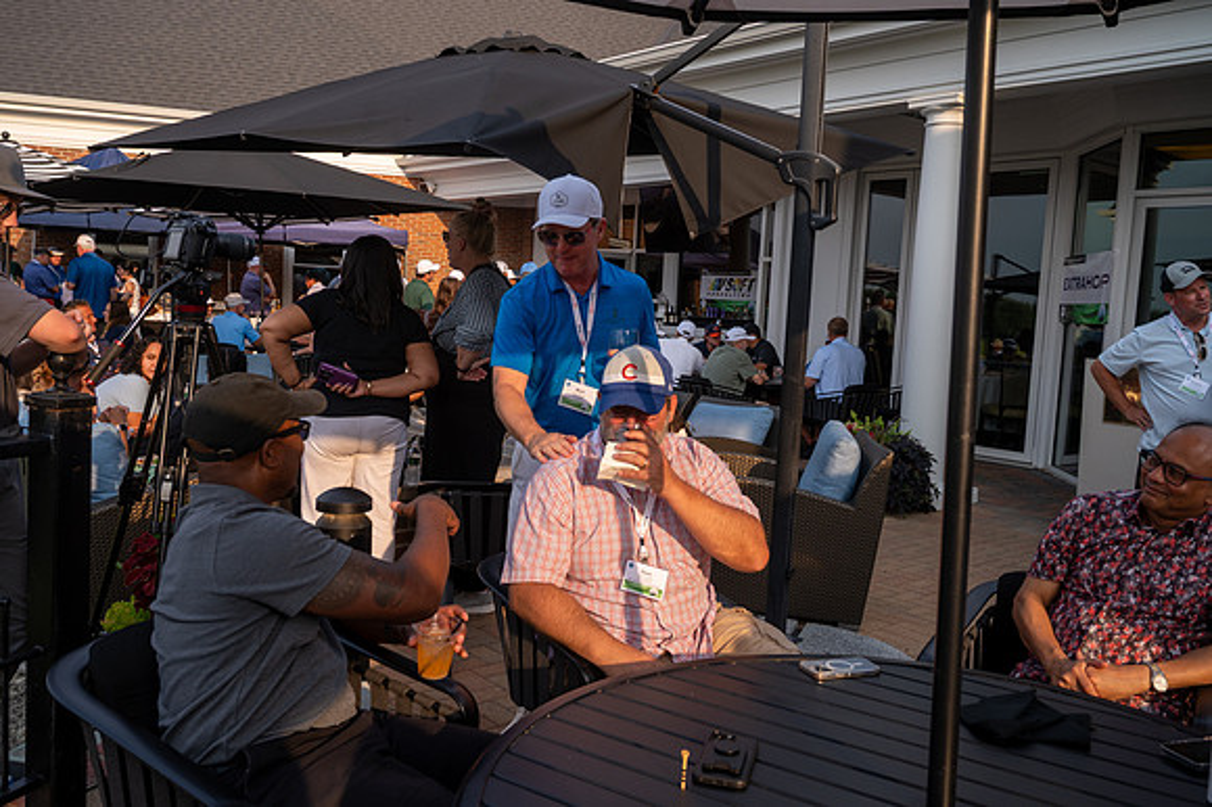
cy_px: 404
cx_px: 606
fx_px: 1026
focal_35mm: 30
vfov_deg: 42.9
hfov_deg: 61.1
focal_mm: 30.5
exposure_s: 1/400
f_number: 6.3
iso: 250
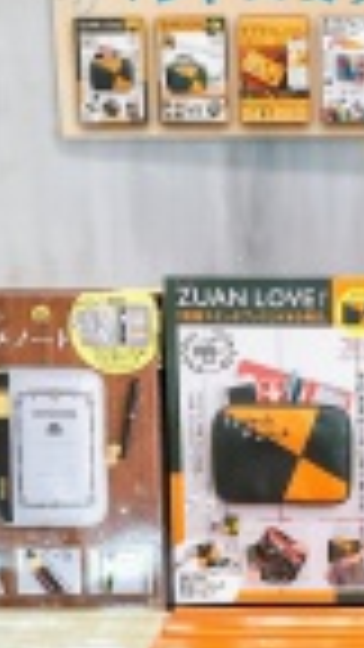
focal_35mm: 85
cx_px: 409
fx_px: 1458
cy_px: 724
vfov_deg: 23.4
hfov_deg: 13.9
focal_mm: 3.99
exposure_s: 1/41
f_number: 1.8
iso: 25
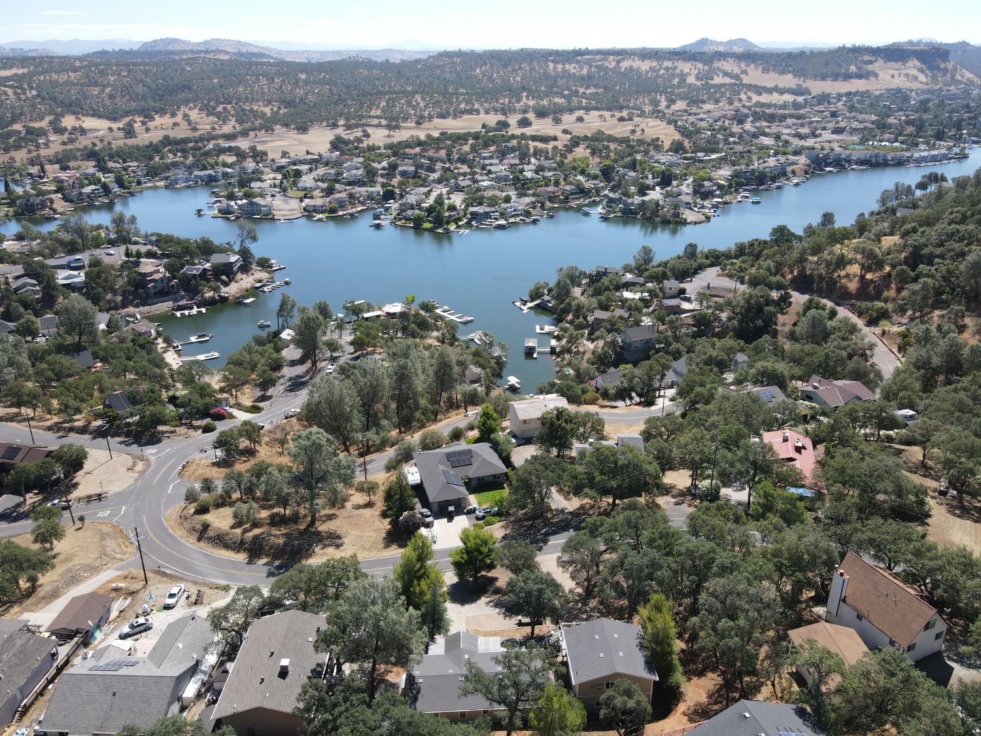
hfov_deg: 71.6
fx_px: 680
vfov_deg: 56.8
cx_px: 490
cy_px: 368
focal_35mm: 24
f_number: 2.8
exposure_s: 1/350
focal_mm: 4.5
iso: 100
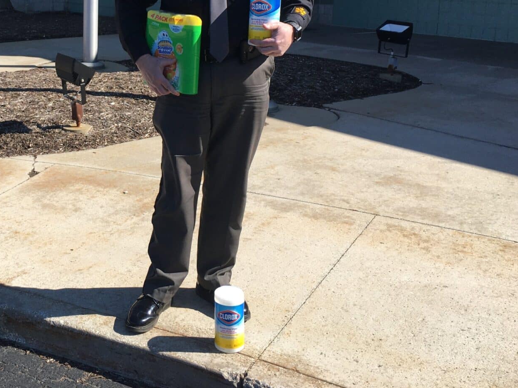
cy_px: 74
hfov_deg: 38.3
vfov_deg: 29.5
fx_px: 718
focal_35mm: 48
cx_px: 112
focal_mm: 4.15
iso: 25
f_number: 2.2
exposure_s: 1/986
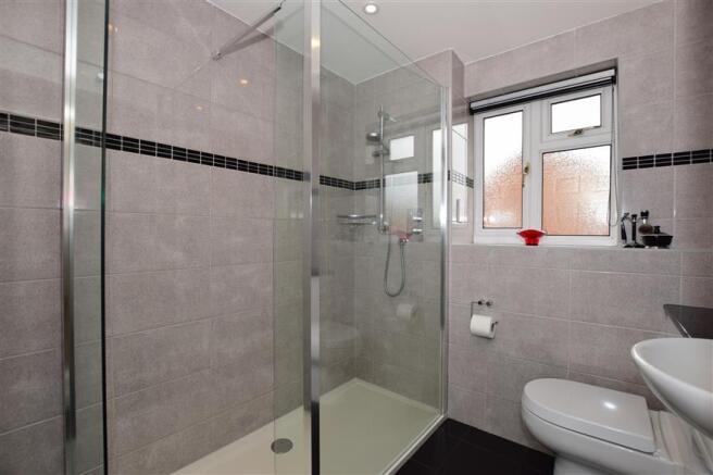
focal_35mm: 15
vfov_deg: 77.3
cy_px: 238
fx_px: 297
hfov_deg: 100.4
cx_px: 356
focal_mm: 10
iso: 400
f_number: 7.1
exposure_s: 1/200
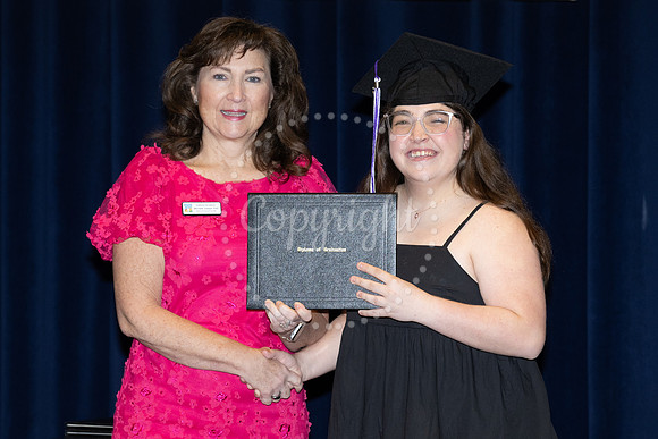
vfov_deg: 7.6
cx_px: 398
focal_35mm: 181
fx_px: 3310
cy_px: 251
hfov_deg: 11.3
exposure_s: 1/80
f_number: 5.6
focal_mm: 115
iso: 640
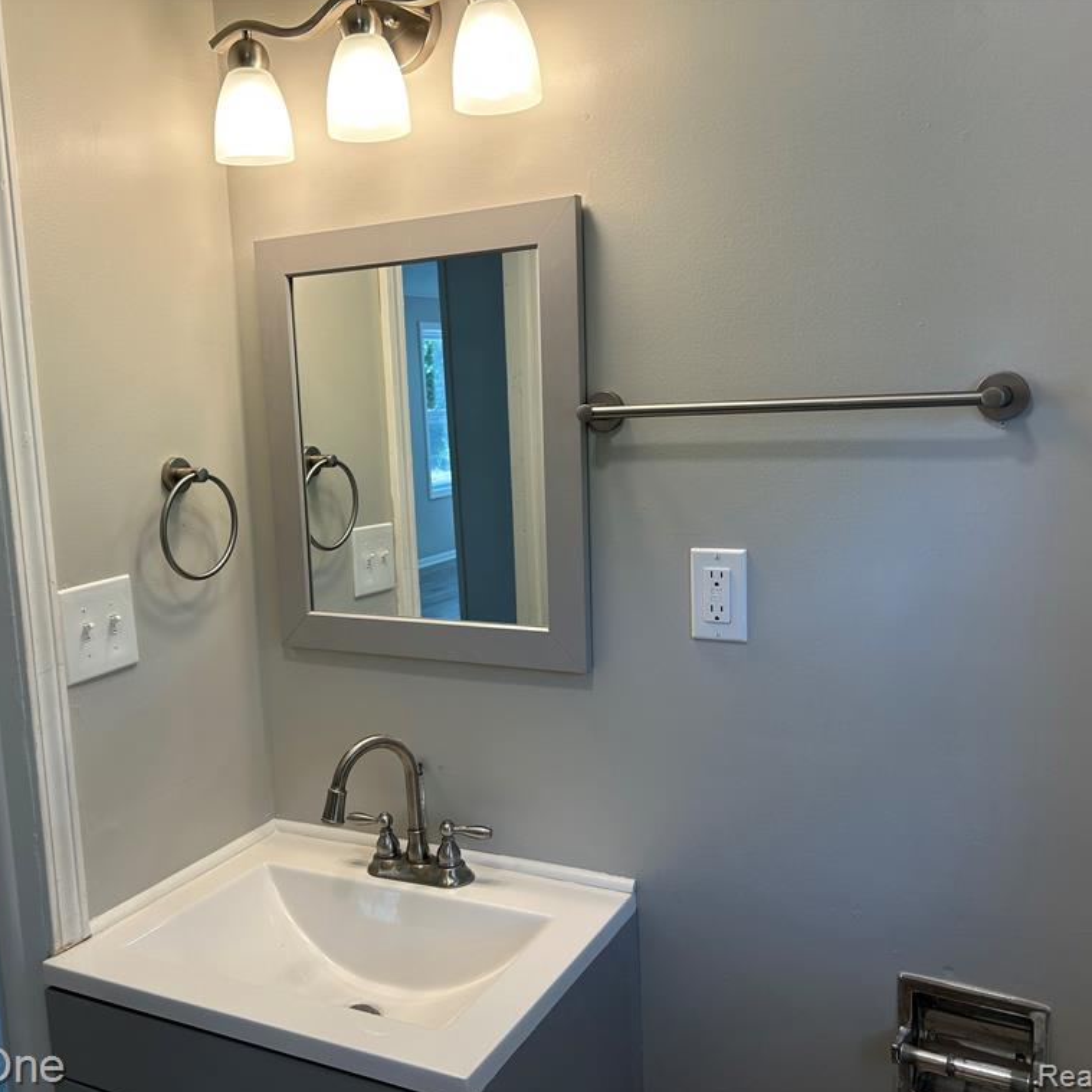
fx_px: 1106
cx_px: 447
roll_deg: +2.2
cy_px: 547
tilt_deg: -7.6
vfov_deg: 52.5
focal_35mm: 31
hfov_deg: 52.2
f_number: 1.5
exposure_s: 1/166
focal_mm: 5.7
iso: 40
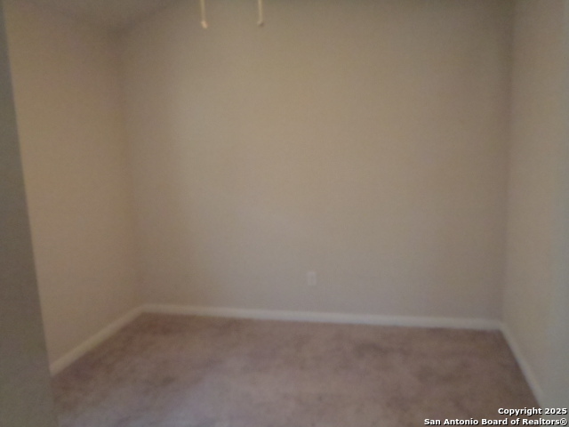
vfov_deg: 49.7
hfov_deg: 63.4
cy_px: 214
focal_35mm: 28
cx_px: 284
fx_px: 460
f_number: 3.9
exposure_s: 1/60
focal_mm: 5
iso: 800
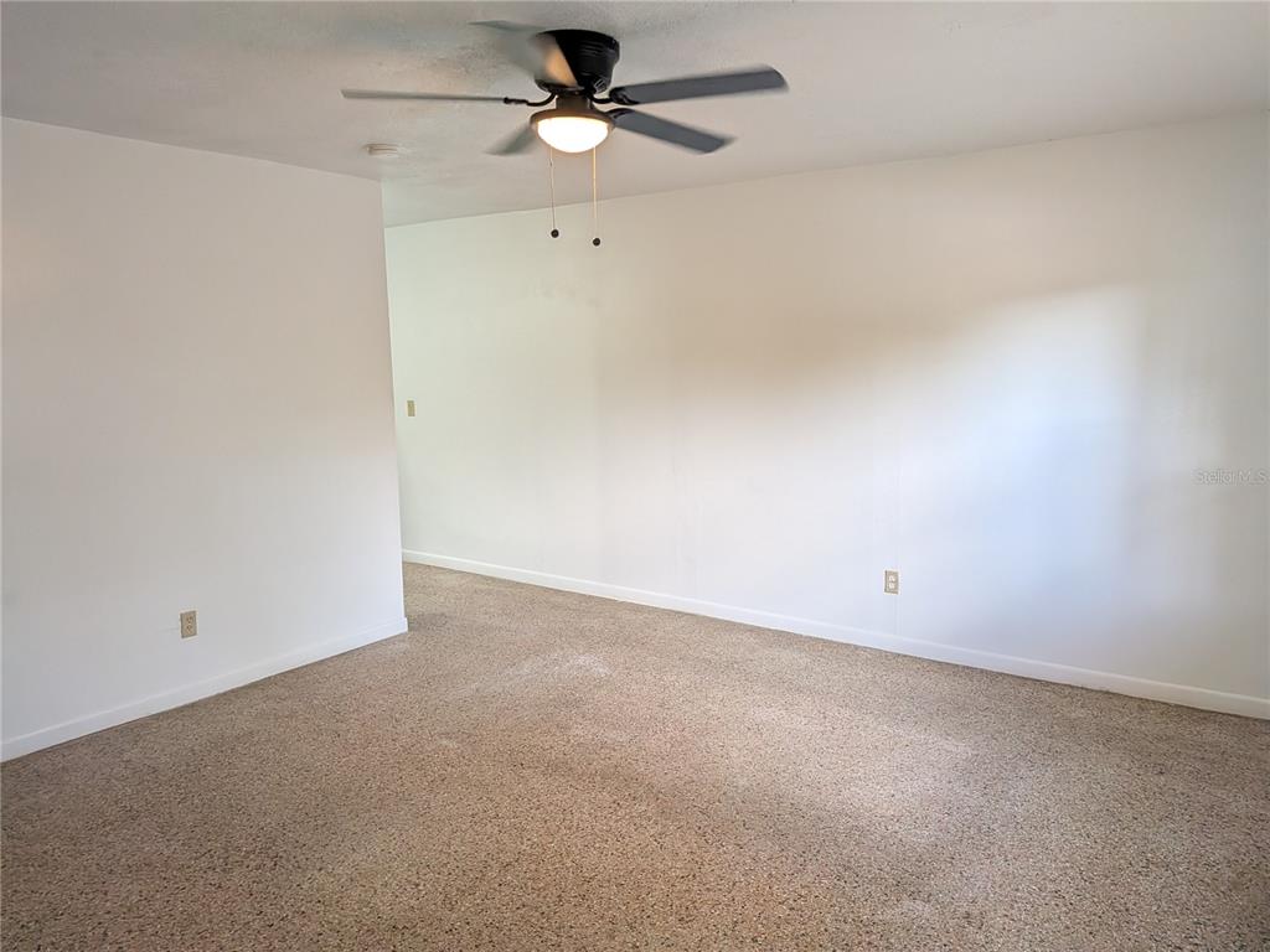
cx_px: 635
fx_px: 881
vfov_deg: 56.8
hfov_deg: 71.6
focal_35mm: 24
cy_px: 476
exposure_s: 1/120
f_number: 1.7
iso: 285
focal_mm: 4.53
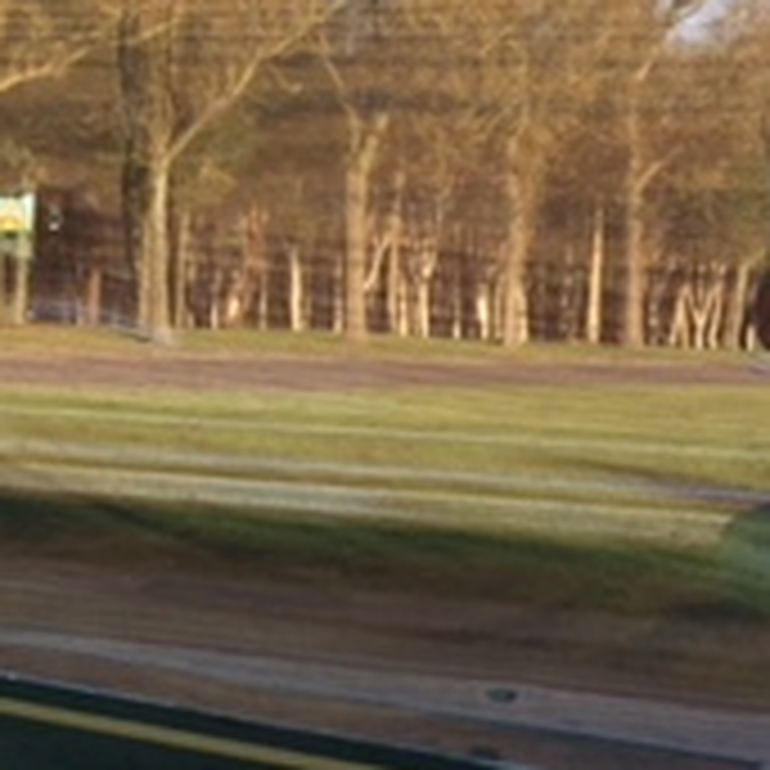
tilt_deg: -12.2
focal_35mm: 96
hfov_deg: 17.6
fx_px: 2416
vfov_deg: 18.0
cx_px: -14
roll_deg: +1.2
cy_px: 536
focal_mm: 4.15
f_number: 2.2
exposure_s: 1/100
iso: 32
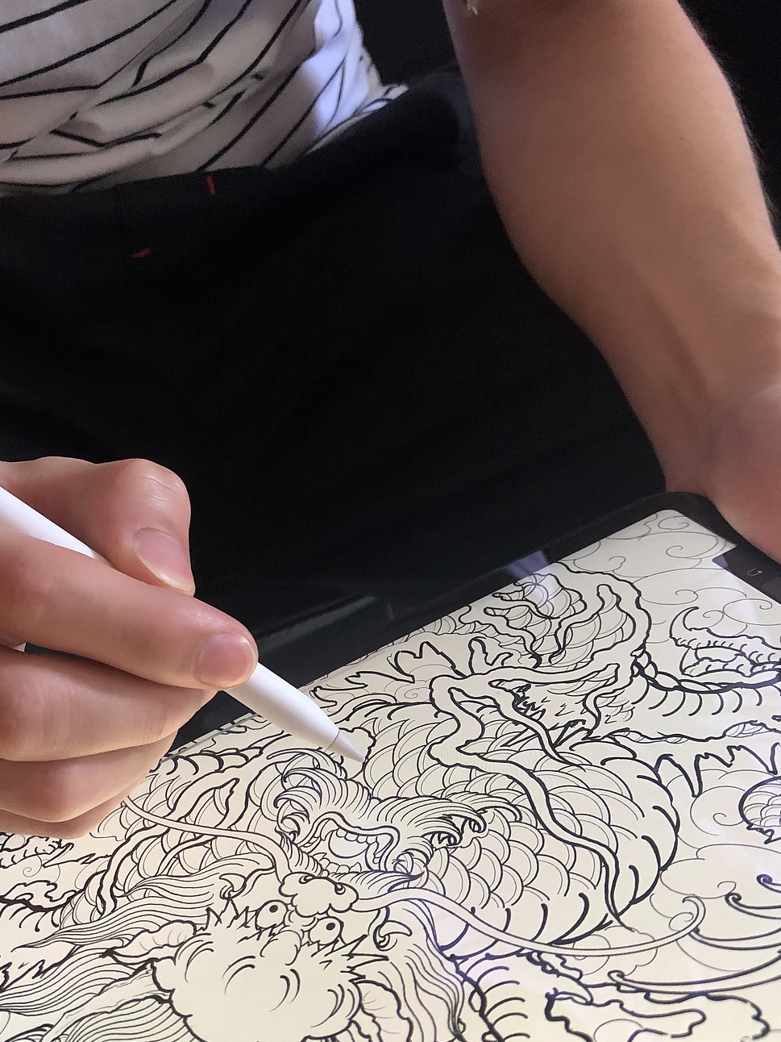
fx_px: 1113
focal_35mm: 37
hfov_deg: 38.7
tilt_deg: -54.7
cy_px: 609
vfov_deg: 49.9
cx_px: 366
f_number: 1.8
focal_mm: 3.99
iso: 80
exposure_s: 1/17
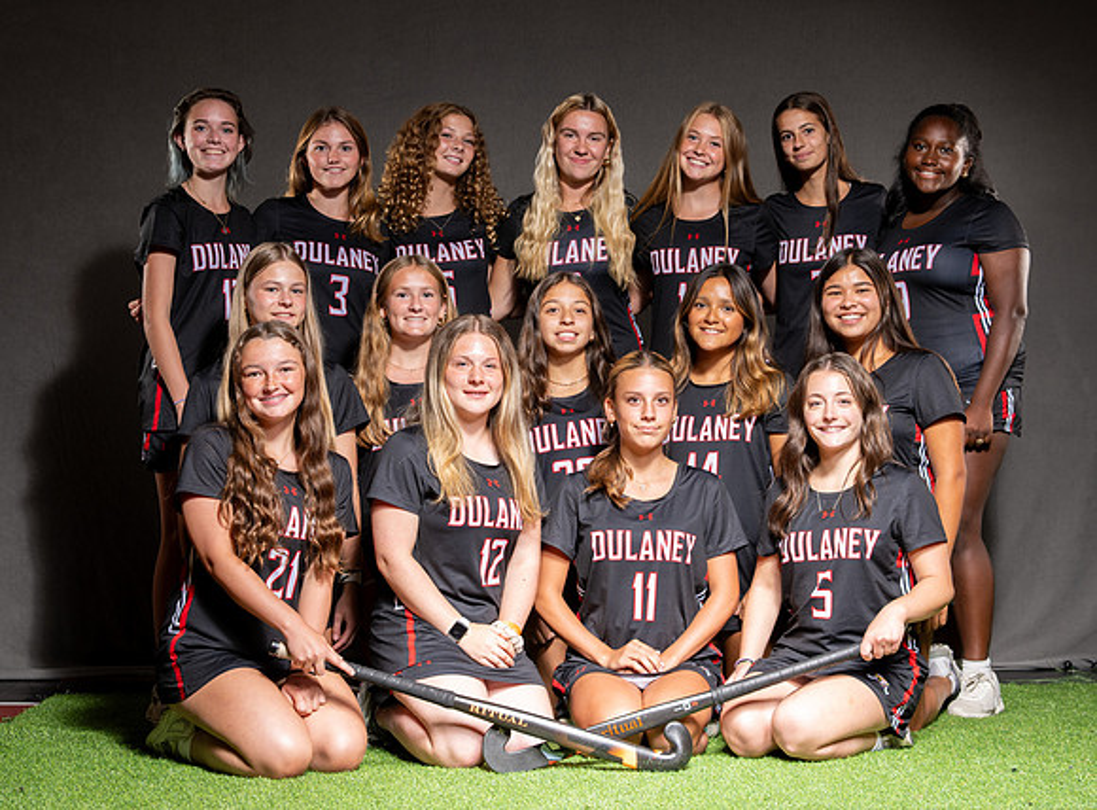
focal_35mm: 64
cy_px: 422
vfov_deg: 22.8
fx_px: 2006
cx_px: 598
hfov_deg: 30.6
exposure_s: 1/125
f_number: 6.3
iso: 160
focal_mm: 48
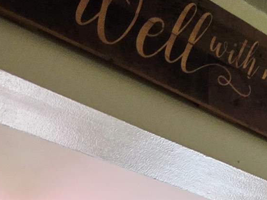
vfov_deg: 12.7
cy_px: 541
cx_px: 202
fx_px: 555
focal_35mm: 72
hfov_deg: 26.7
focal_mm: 2.2
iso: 50
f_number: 1.9
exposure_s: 1/120
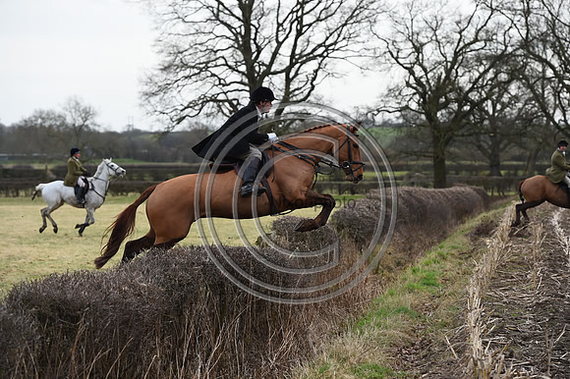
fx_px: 2136
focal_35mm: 135
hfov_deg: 15.2
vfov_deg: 10.1
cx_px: 285
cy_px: 190
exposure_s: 1/1250
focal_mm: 135
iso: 900
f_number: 5.6
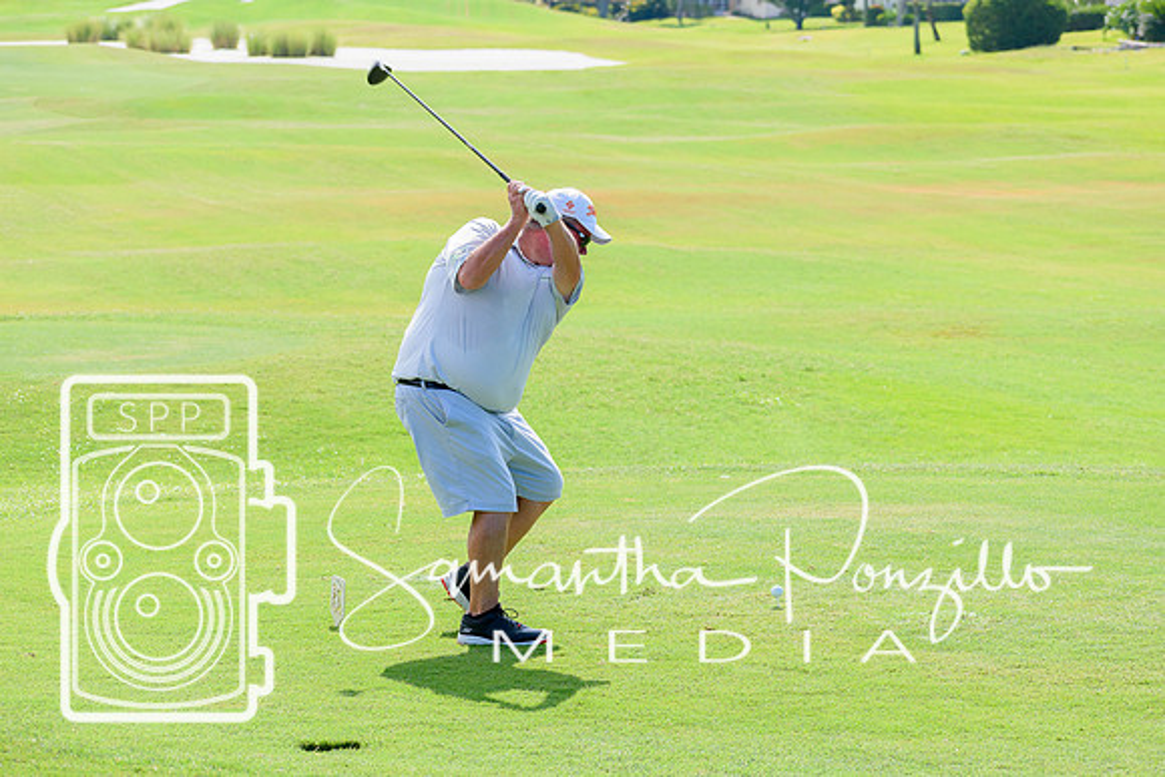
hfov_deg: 13.4
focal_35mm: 153
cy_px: 388
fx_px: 4952
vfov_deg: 9.0
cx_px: 582
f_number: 7.1
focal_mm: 102
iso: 200
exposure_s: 1/800
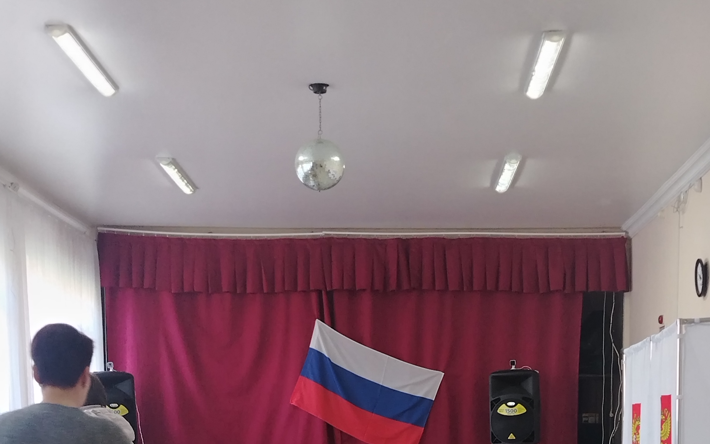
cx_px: 380
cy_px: 563
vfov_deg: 18.0
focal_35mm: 68
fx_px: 1316
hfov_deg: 30.2
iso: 609
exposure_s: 1/50
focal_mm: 5.25
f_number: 1.75
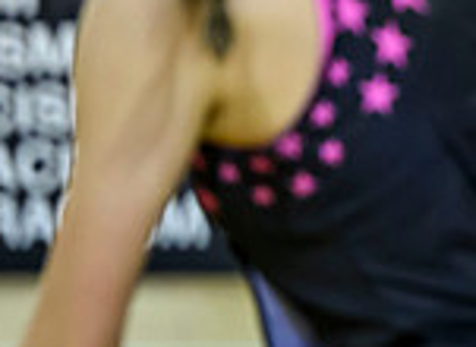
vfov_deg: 1.8
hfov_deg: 2.5
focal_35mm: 801
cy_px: -255
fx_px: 10902
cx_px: 1046
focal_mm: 155
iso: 3200
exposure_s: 1/800
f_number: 2.8
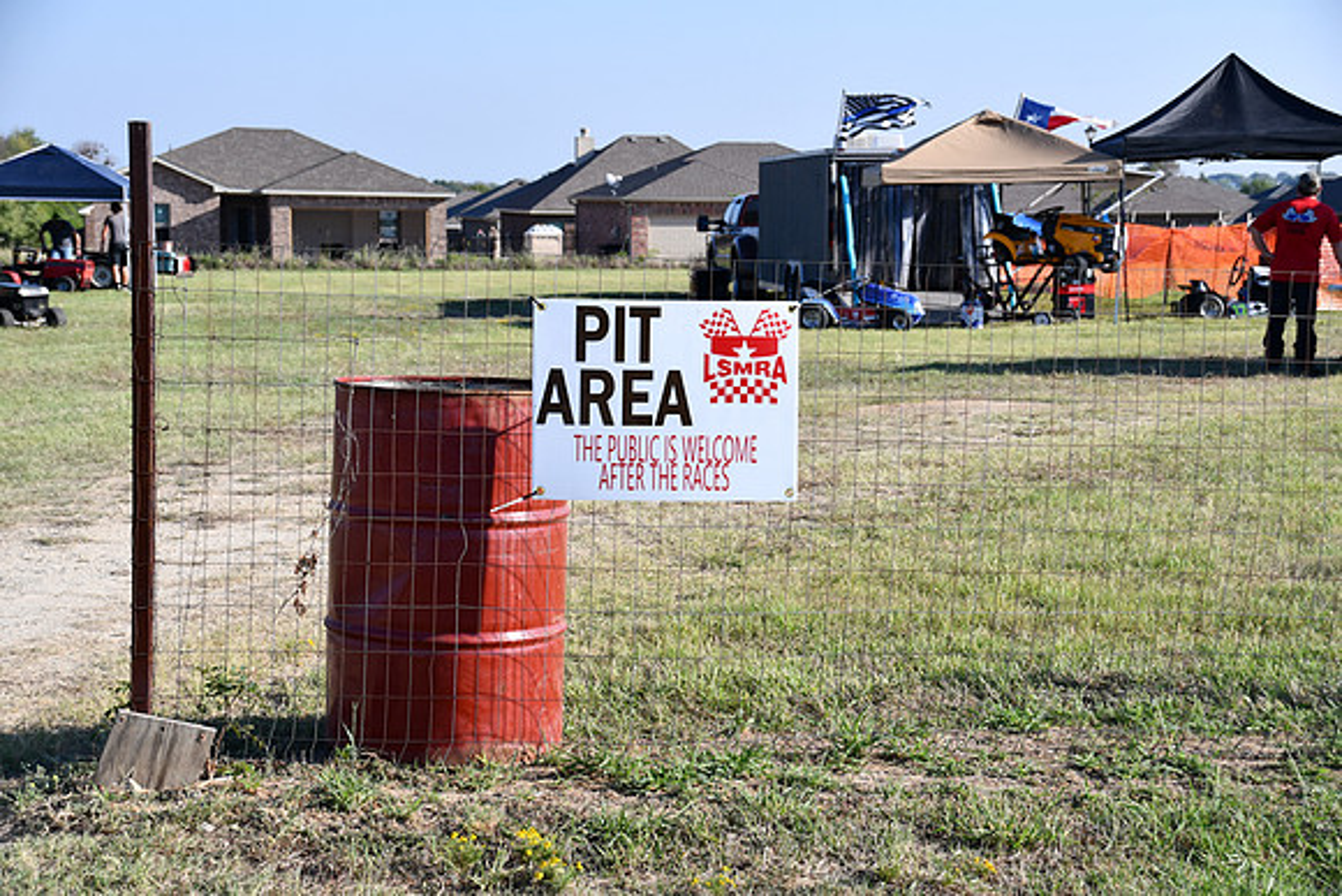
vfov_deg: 17.5
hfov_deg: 26.0
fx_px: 2908
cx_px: 671
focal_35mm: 78
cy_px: 448
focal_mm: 52
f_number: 8
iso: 125
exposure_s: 1/250
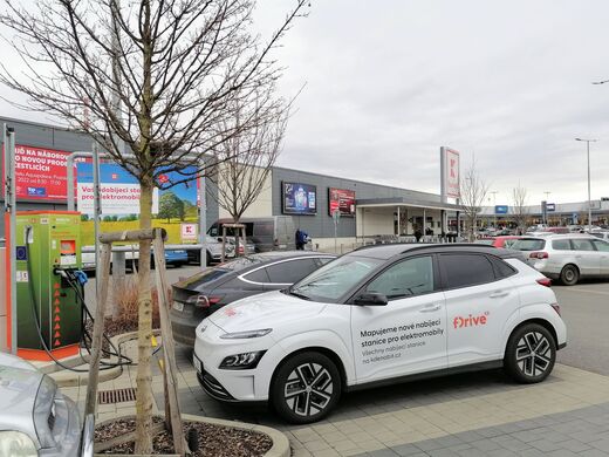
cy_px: 228
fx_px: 545
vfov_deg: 45.4
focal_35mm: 31
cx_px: 304
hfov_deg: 58.4
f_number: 1.8
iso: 50
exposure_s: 1/306
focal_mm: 5.3
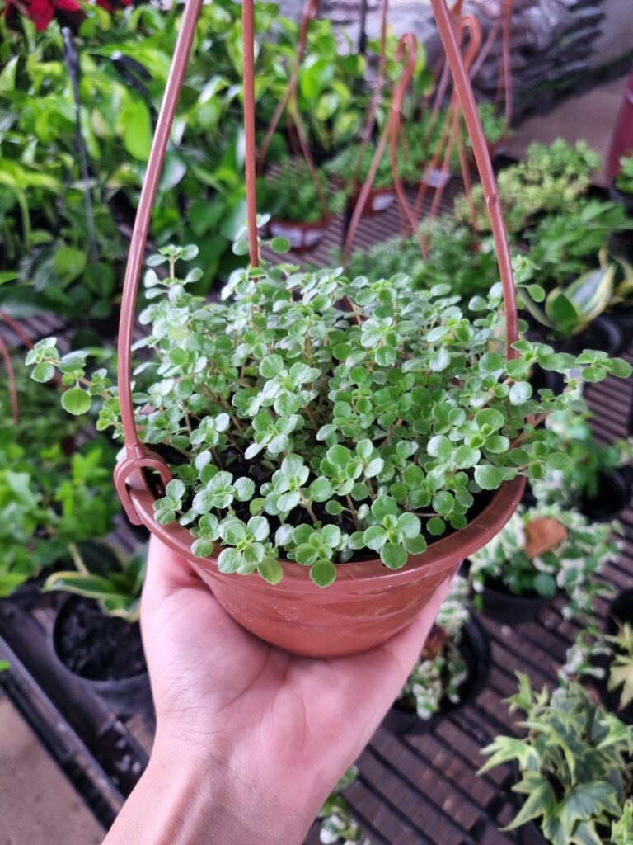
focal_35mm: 26
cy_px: 422
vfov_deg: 67.3
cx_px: 316
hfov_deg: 53.1
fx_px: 634
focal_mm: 5.4
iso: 320
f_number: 1.8
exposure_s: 1/40
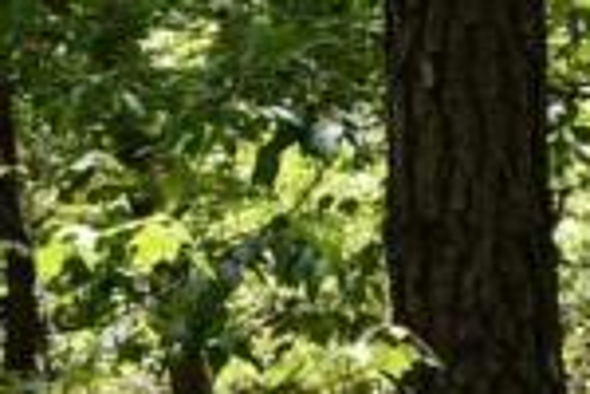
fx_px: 4720
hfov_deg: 6.9
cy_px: -12
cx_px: -700
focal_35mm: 288
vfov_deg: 4.8
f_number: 6.3
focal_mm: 18
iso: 200
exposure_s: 1/250
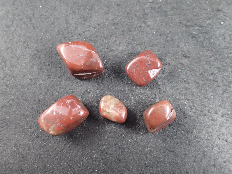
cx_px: 116
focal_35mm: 38
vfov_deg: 37.7
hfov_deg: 49.0
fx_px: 255
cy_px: 87
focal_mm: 6.86
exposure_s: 1/160
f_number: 2.7
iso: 640
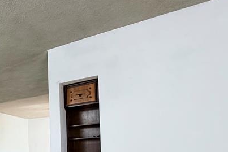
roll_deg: +0.8
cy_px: 147
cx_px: -48
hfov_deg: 38.1
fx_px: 234
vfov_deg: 33.3
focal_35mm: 37
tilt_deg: +1.4
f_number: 2.2
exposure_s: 1/120
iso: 125
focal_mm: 2.22
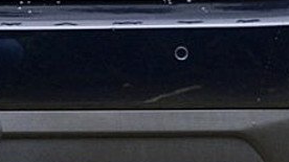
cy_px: -114
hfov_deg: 6.7
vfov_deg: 3.8
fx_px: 2444
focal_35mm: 319
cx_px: -28
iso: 800
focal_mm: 40
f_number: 5.6
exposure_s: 1/60
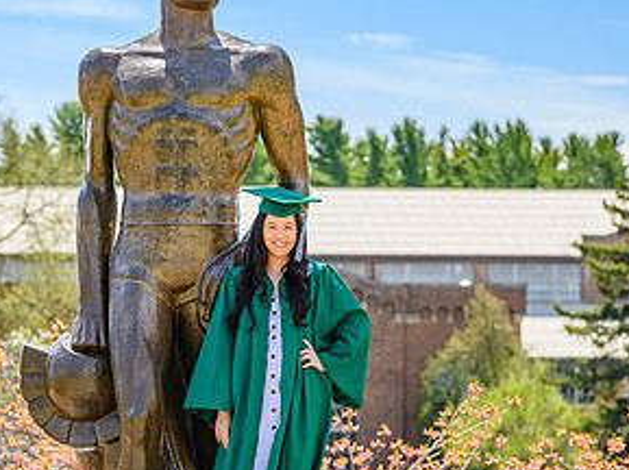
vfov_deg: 8.2
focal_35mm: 181
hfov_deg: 10.9
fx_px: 3285
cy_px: 312
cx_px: 237
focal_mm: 92
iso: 400
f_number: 4
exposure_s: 1/2500
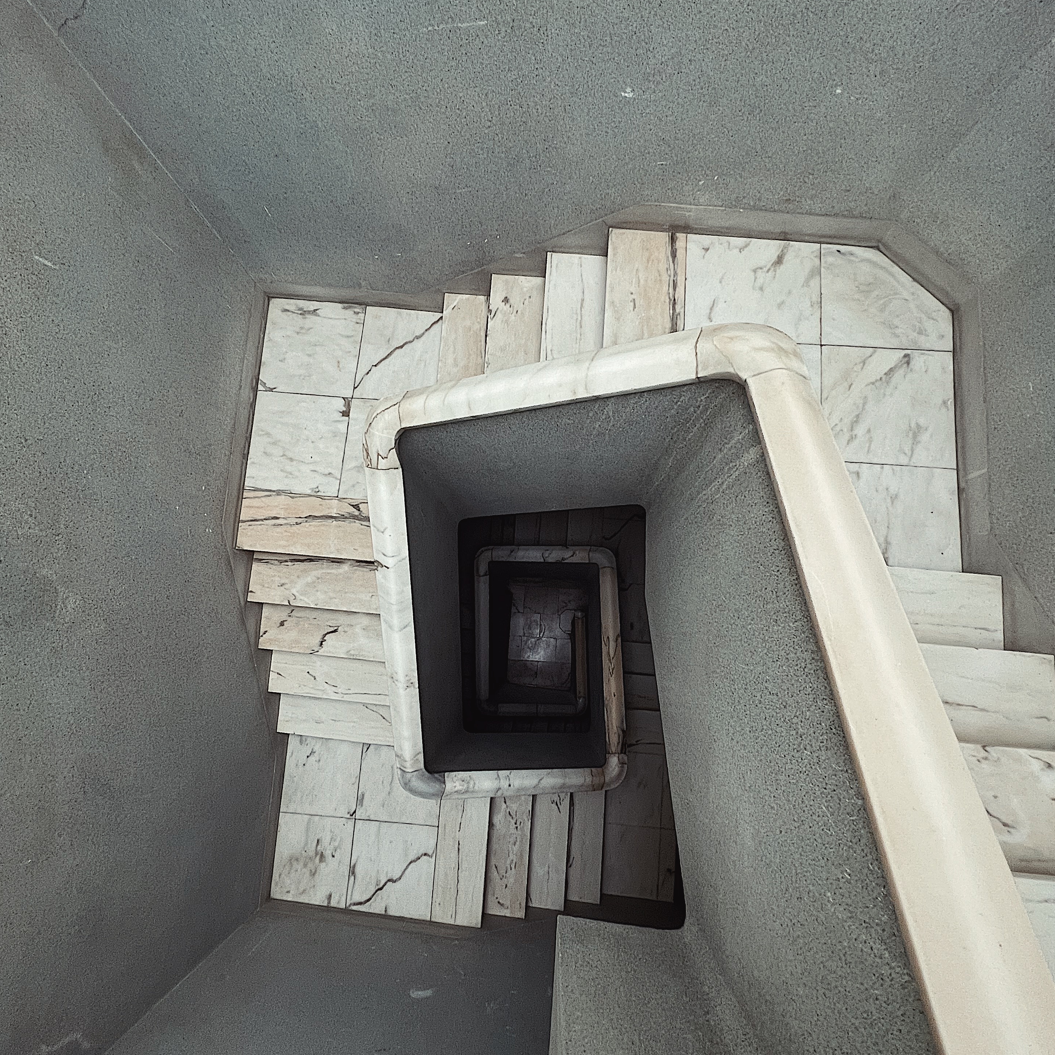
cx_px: 519
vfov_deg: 87.4
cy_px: 555
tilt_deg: -81.1
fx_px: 552
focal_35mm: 16
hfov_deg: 87.4
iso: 160
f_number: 1.8
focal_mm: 1.57
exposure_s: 1/99
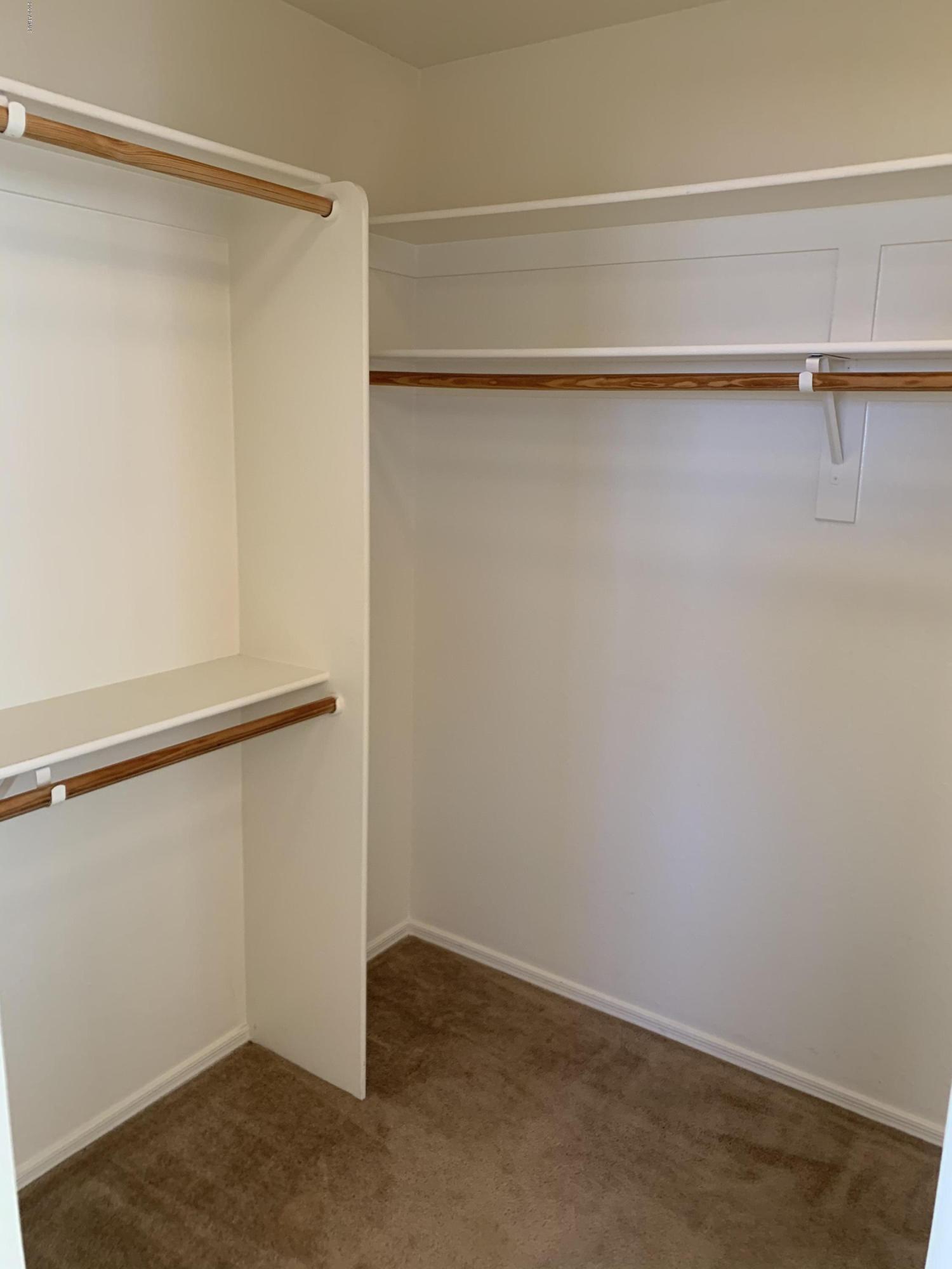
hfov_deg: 53.1
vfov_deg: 67.3
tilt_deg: -11.2
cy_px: 634
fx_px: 953
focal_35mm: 26
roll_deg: -1.5
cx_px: 476
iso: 100
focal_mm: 4.25
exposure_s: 1/60
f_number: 1.8
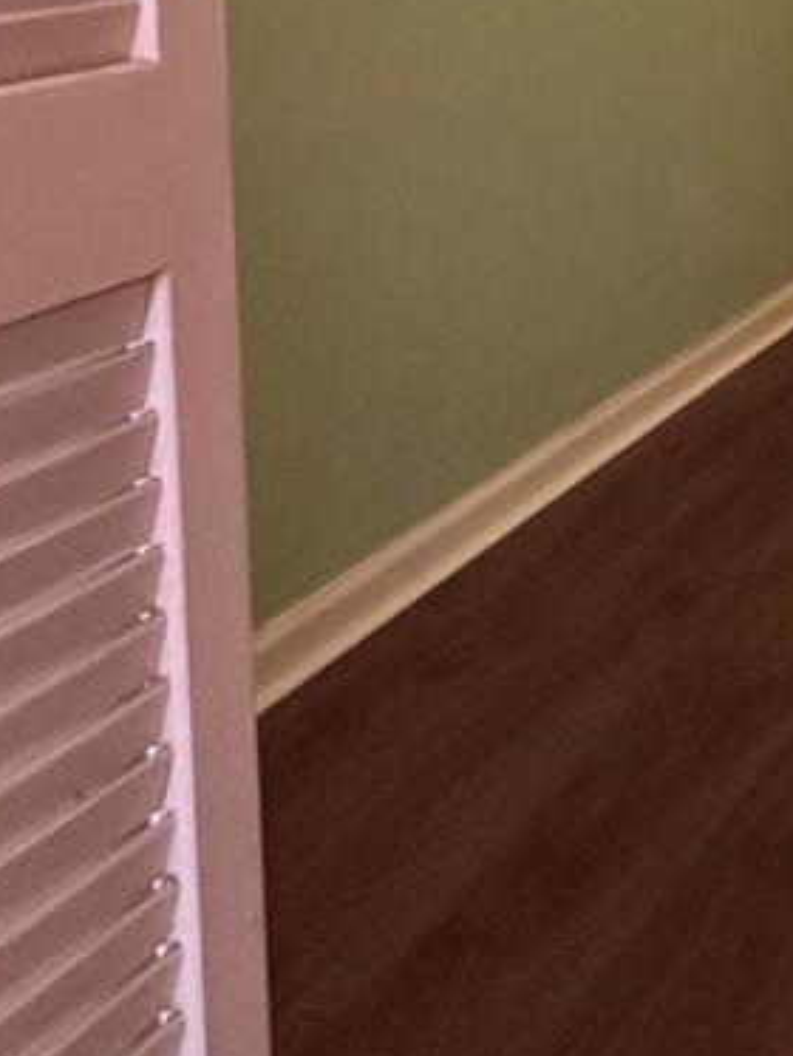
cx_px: 1147
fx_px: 1374
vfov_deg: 35.0
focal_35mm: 45
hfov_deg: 25.4
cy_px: -153
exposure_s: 1/60
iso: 400
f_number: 2.2
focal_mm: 2.22
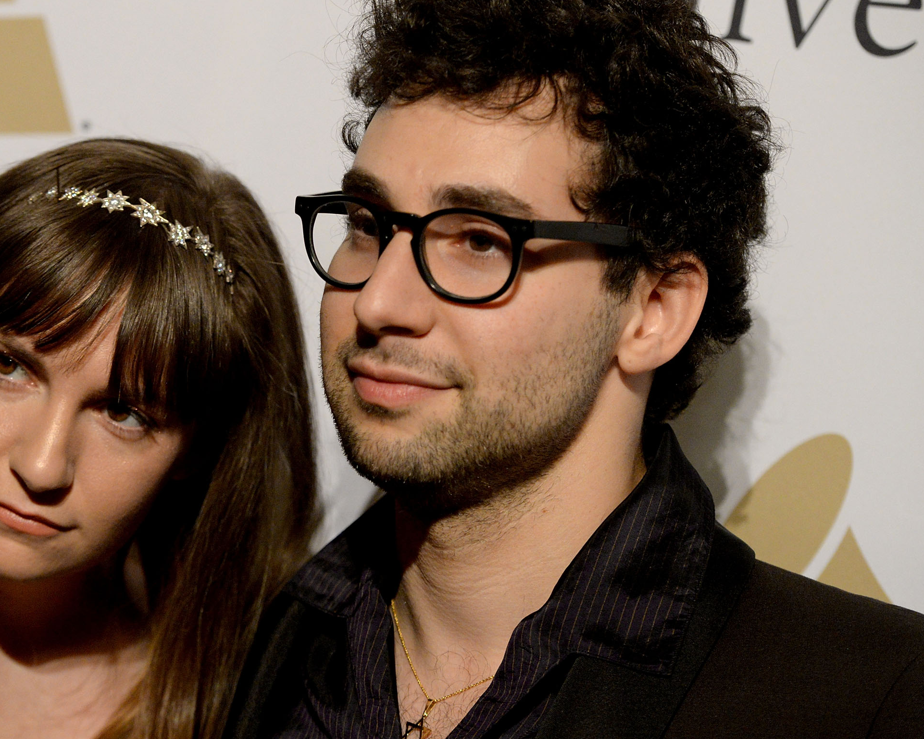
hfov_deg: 11.3
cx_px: 277
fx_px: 4649
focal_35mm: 170
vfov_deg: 9.1
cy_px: 388
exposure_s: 1/400
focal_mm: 116
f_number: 5
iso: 3200
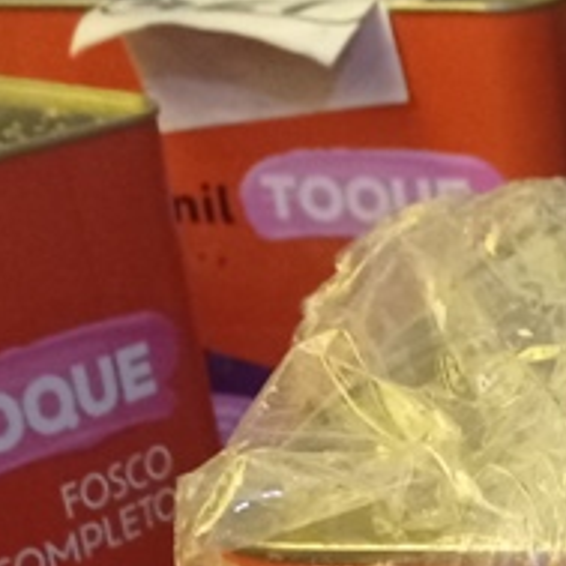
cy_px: 901
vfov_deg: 12.3
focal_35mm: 134
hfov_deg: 11.8
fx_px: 2479
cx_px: 1084
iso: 852
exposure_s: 1/24
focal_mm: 4.7
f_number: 1.79
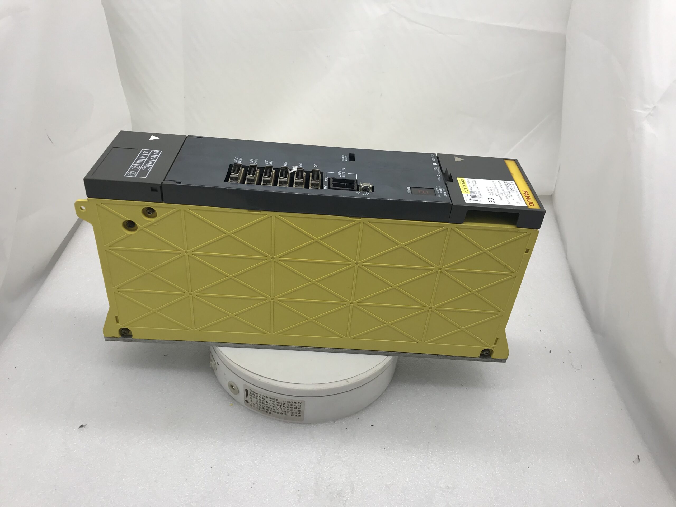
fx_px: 547
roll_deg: -7.3
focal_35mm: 28
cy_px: 254
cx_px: 338
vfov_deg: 49.7
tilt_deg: -34.0
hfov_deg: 63.4
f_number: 1.8
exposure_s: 1/435
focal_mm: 3.99
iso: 20
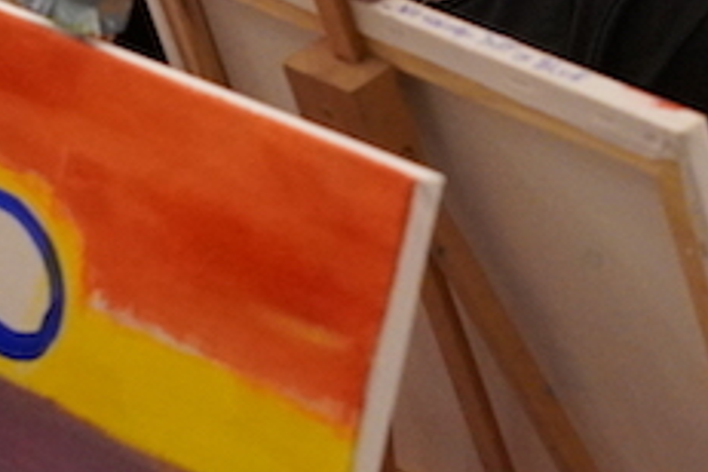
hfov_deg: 8.7
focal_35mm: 237
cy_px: -109
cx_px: 552
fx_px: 4661
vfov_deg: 5.8
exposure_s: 1/160
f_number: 2.8
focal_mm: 50
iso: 6400
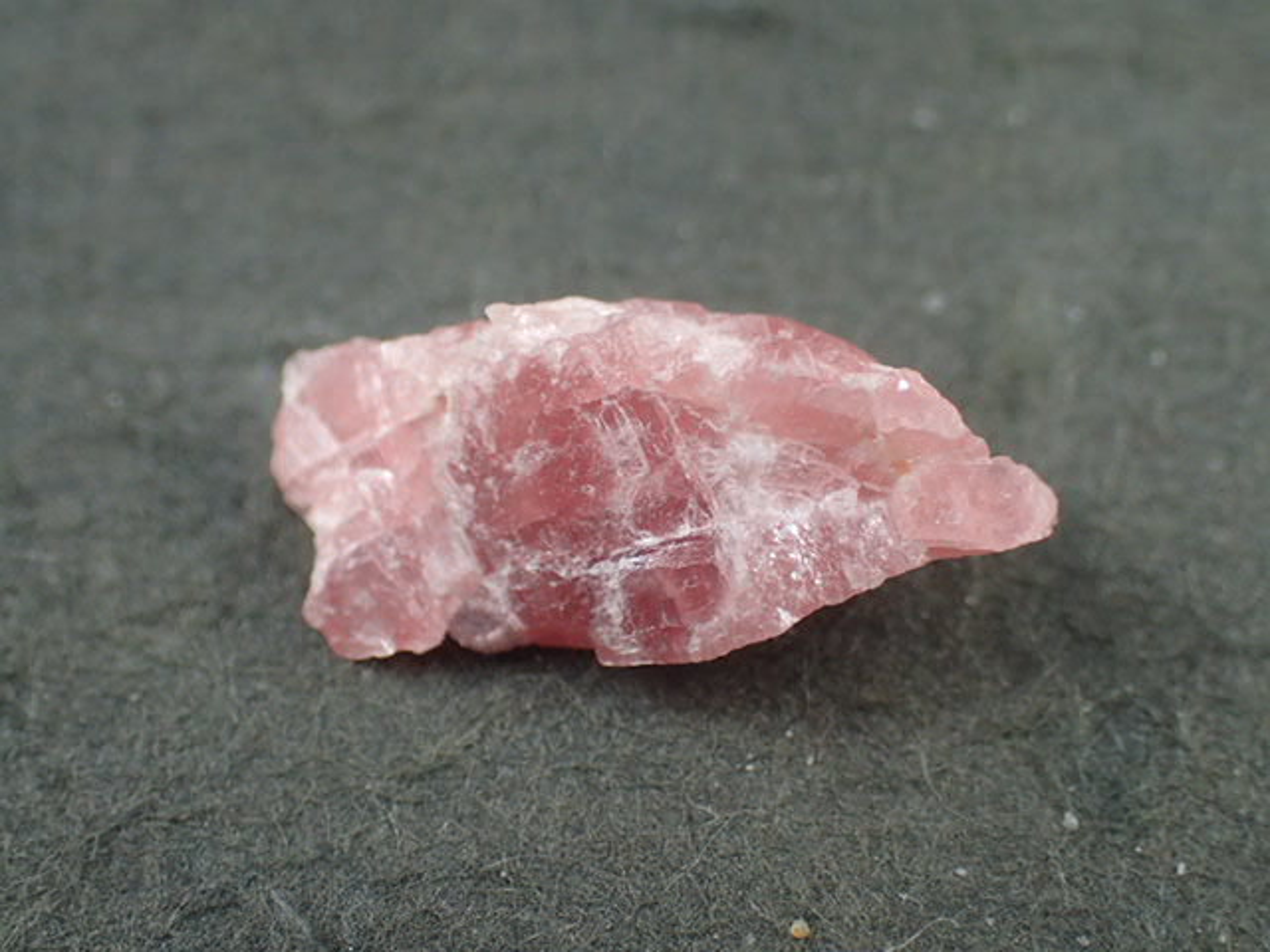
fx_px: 2385
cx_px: 635
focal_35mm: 65
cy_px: 476
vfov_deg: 22.6
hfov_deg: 29.8
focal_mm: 11.78
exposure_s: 1/250
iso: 320
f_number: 3.8
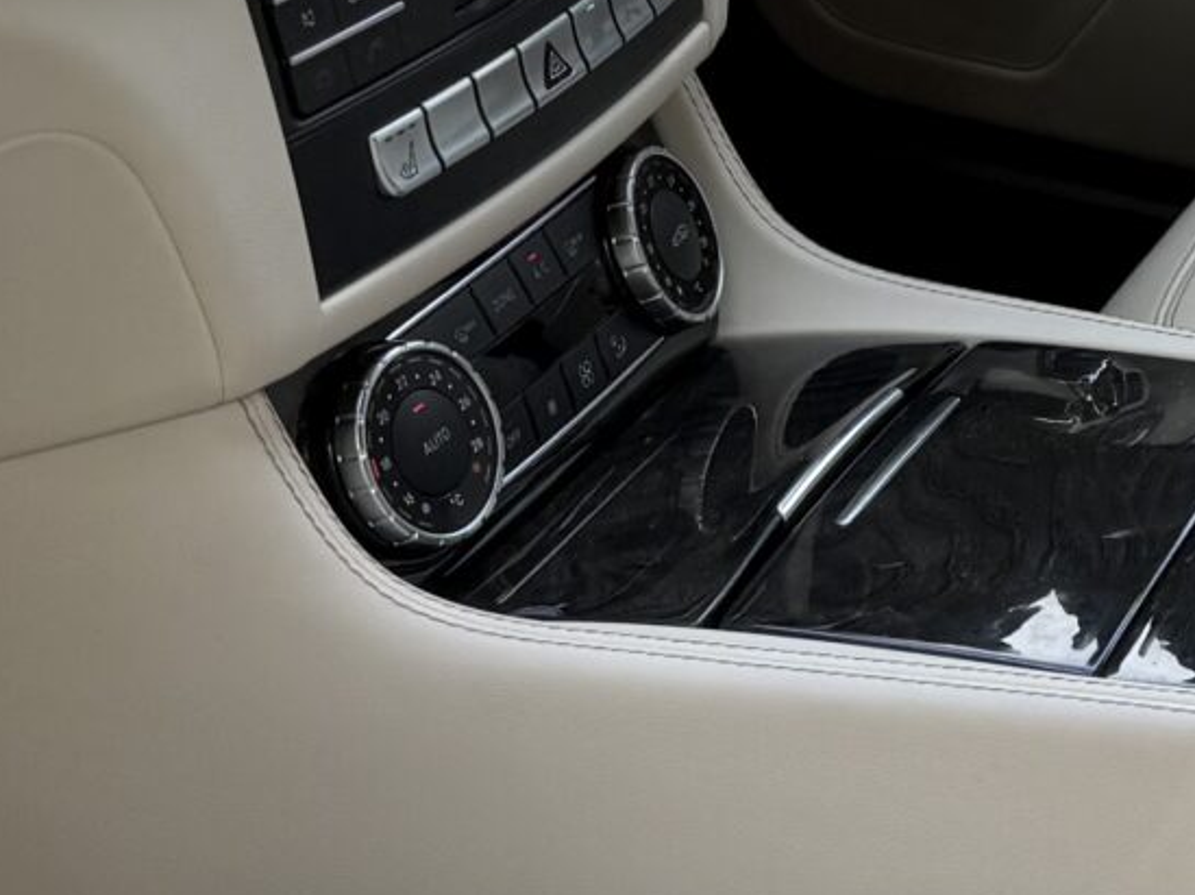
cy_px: 176
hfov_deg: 16.4
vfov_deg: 13.1
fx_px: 3864
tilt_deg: -24.6
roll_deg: -8.5
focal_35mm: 112
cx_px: 1656
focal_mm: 6.76
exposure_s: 1/478
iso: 80
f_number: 1.78
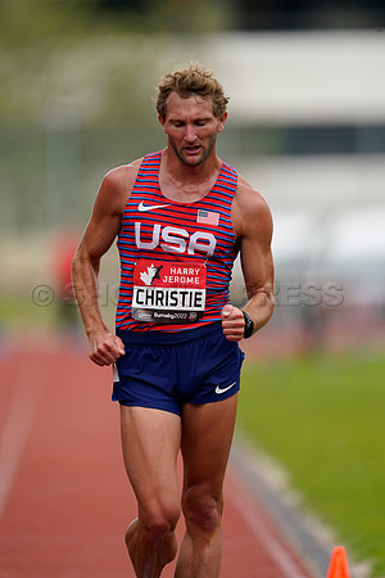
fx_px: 9624
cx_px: 192
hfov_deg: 2.3
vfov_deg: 3.4
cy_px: 289
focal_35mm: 600
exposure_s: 1/640
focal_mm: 600
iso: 320
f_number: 4
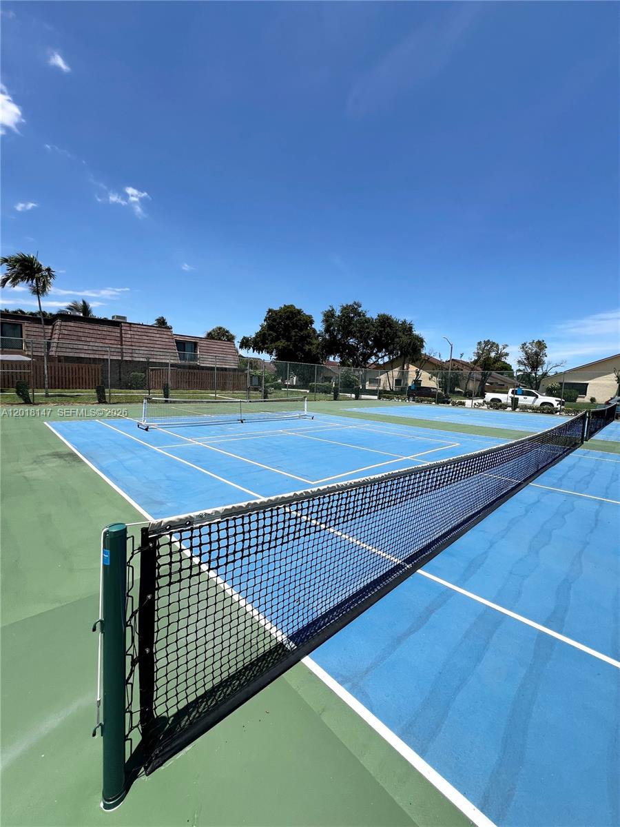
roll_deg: -2.5
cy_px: 414
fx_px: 310
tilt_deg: -4.6
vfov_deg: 106.2
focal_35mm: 13
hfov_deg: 89.9
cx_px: 310
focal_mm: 1.57
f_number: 1.8
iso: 32
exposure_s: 1/2016
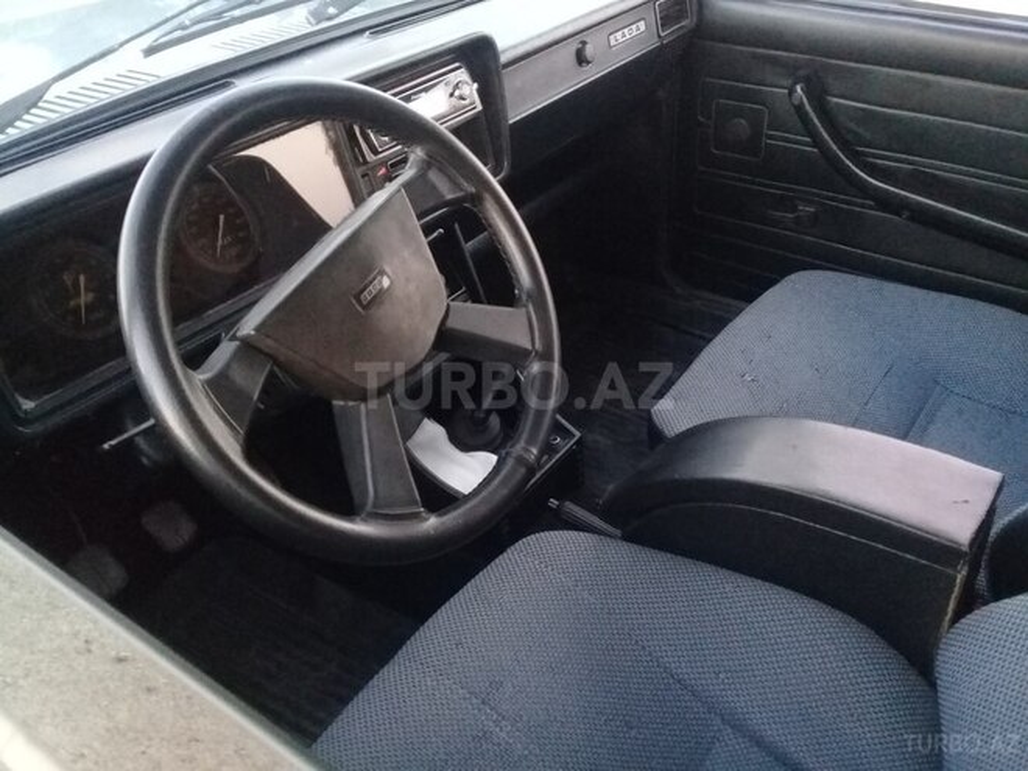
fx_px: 921
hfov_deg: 58.4
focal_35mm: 31
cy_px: 386
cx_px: 514
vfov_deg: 45.4
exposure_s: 1/17
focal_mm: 3.3
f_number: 2.2
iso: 500
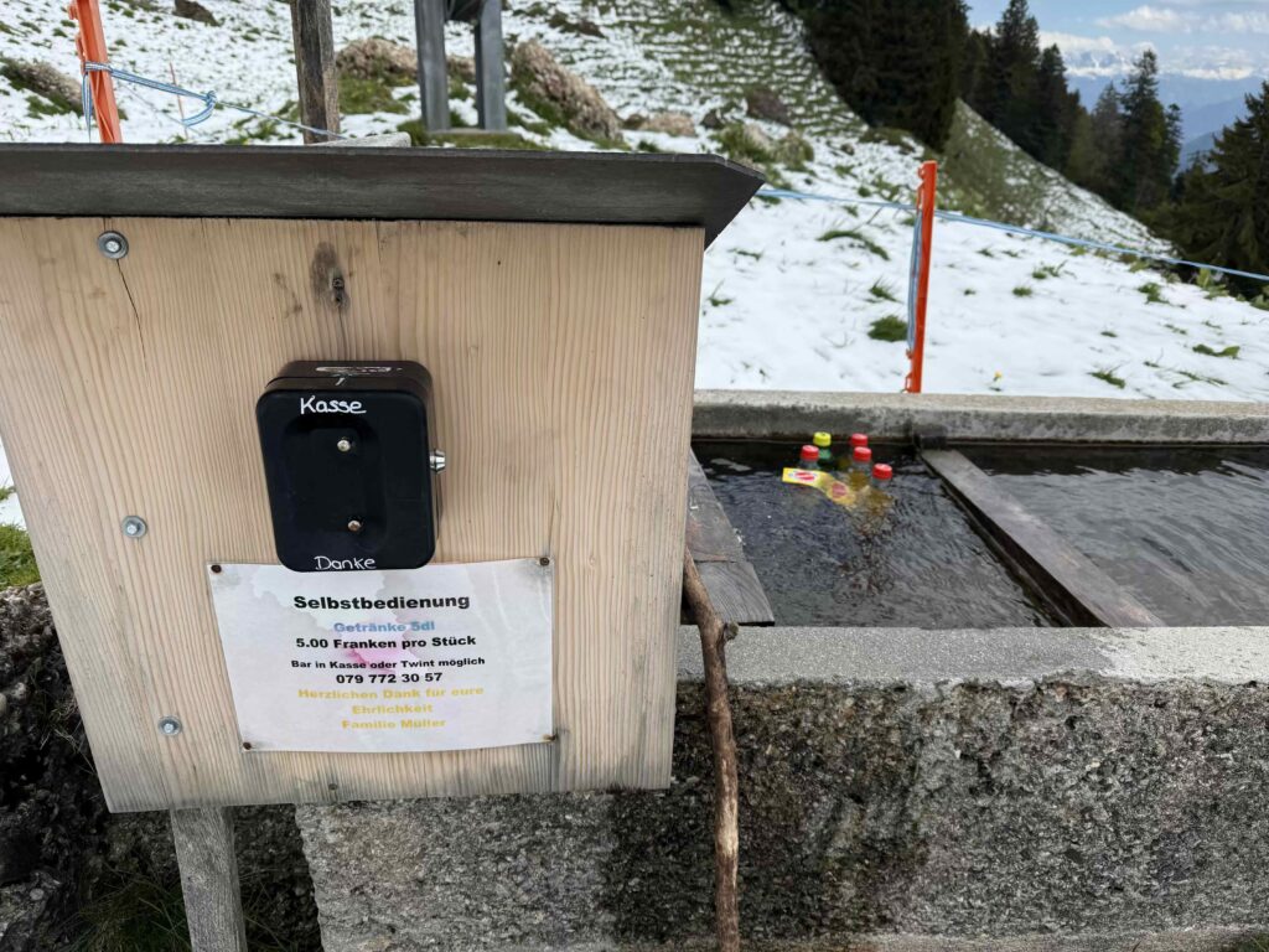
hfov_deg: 71.6
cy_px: 476
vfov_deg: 56.8
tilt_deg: -25.4
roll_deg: -3.2
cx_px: 634
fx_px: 880
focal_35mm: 24
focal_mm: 6.76
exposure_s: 1/5319
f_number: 1.78
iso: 80
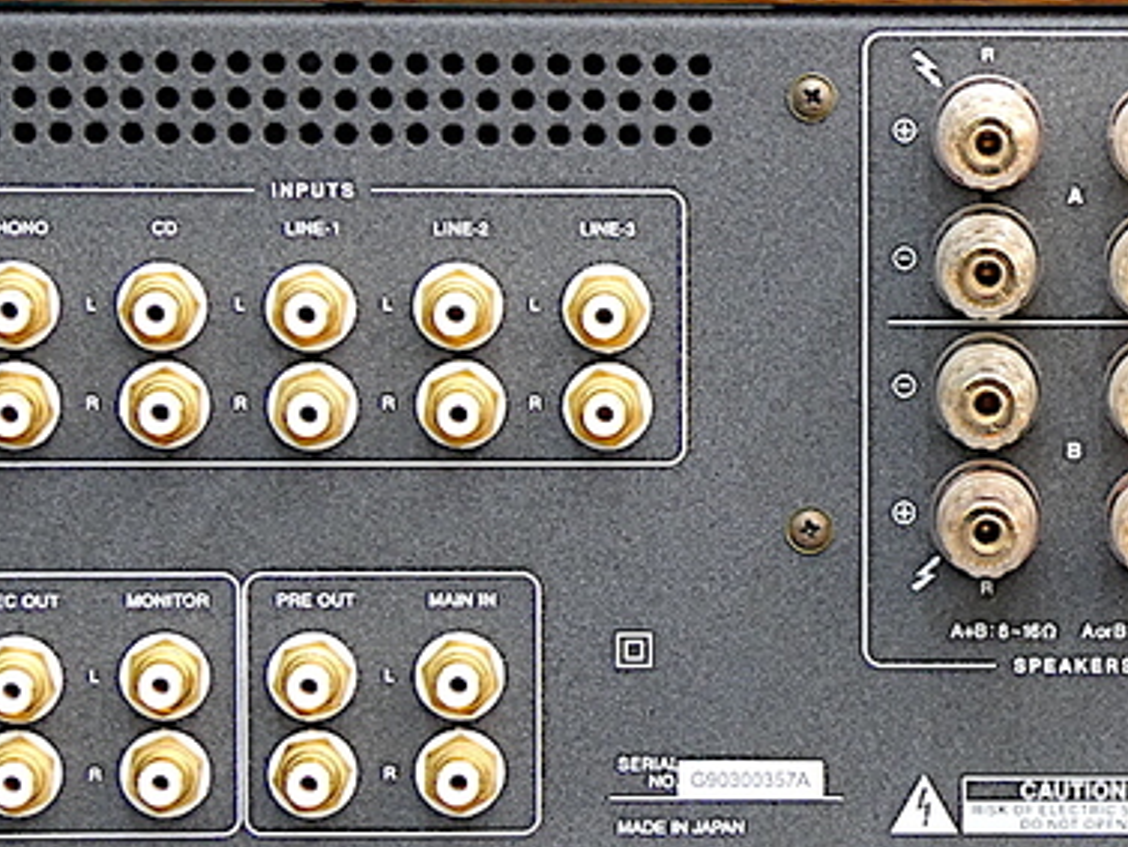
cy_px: 446
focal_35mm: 270
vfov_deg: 5.5
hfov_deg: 7.3
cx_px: 898
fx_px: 8801
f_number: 5.1
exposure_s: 1/8
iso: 200
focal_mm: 19
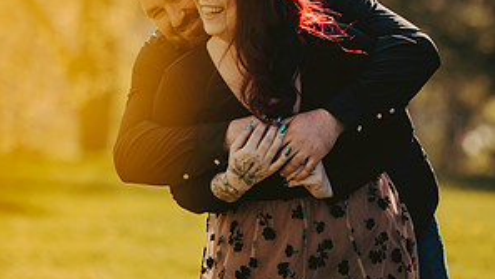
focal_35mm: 238
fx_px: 3124
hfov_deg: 9.1
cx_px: 247
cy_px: 75
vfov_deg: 5.1
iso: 400
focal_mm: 150
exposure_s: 1/1000
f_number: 2.8
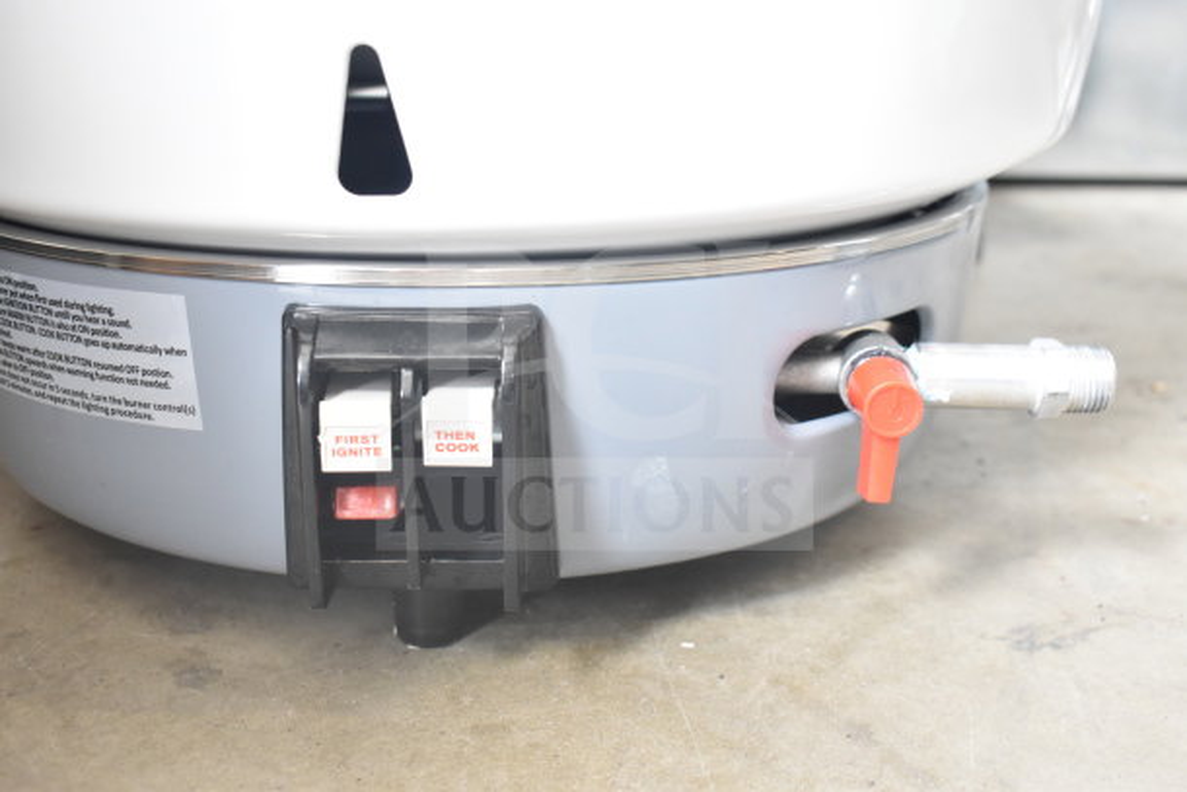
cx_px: 594
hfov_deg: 42.3
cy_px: 396
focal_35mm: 46
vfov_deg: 29.0
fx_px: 1533
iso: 1400
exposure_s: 1/50
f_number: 4.2
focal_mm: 31
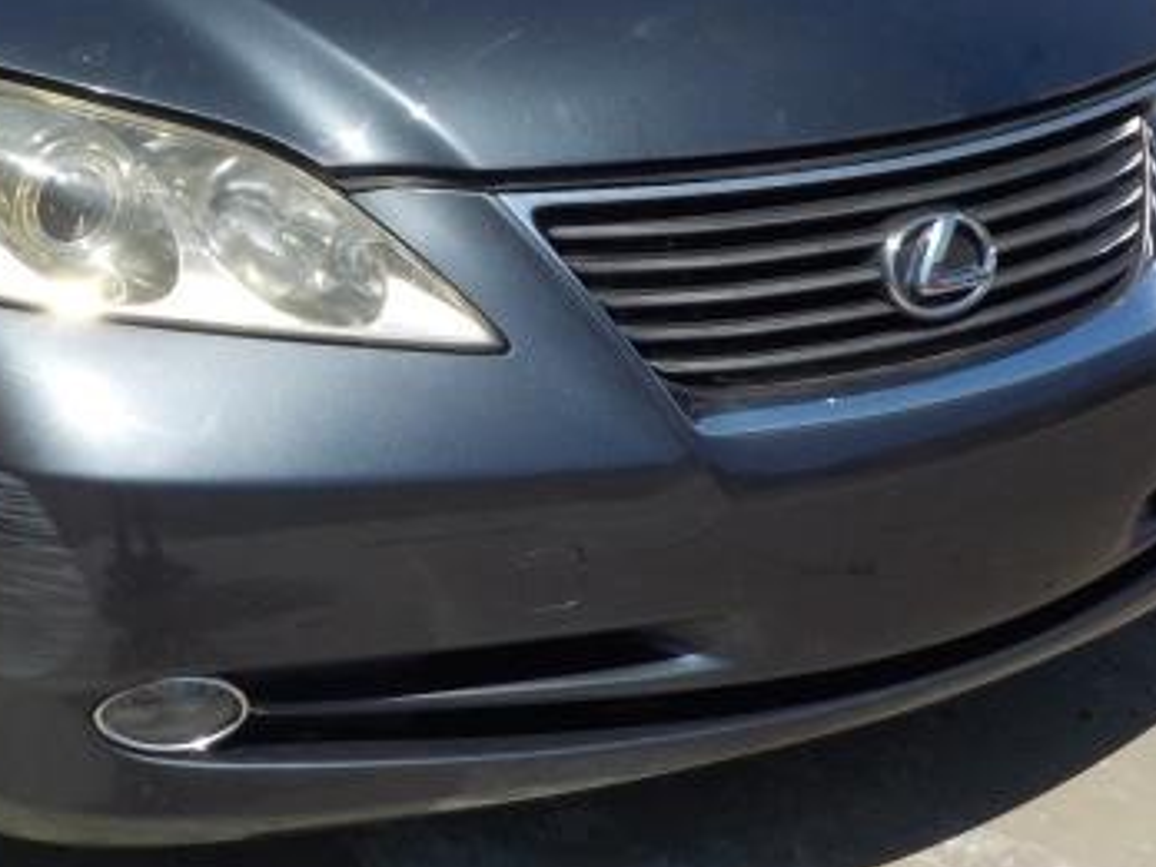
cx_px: 322
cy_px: 269
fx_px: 2304
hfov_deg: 27.9
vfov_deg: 21.2
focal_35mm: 69
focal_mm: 4.1
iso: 125
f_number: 3.3
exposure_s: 1/1250
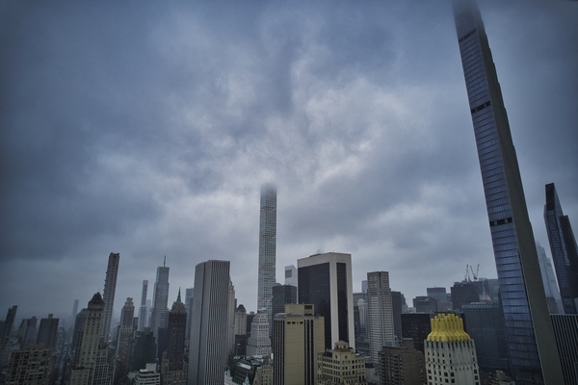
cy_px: 192
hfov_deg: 78.6
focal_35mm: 22
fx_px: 353
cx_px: 289
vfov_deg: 57.2
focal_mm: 8.38
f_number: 2.8
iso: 100
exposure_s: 1/1000
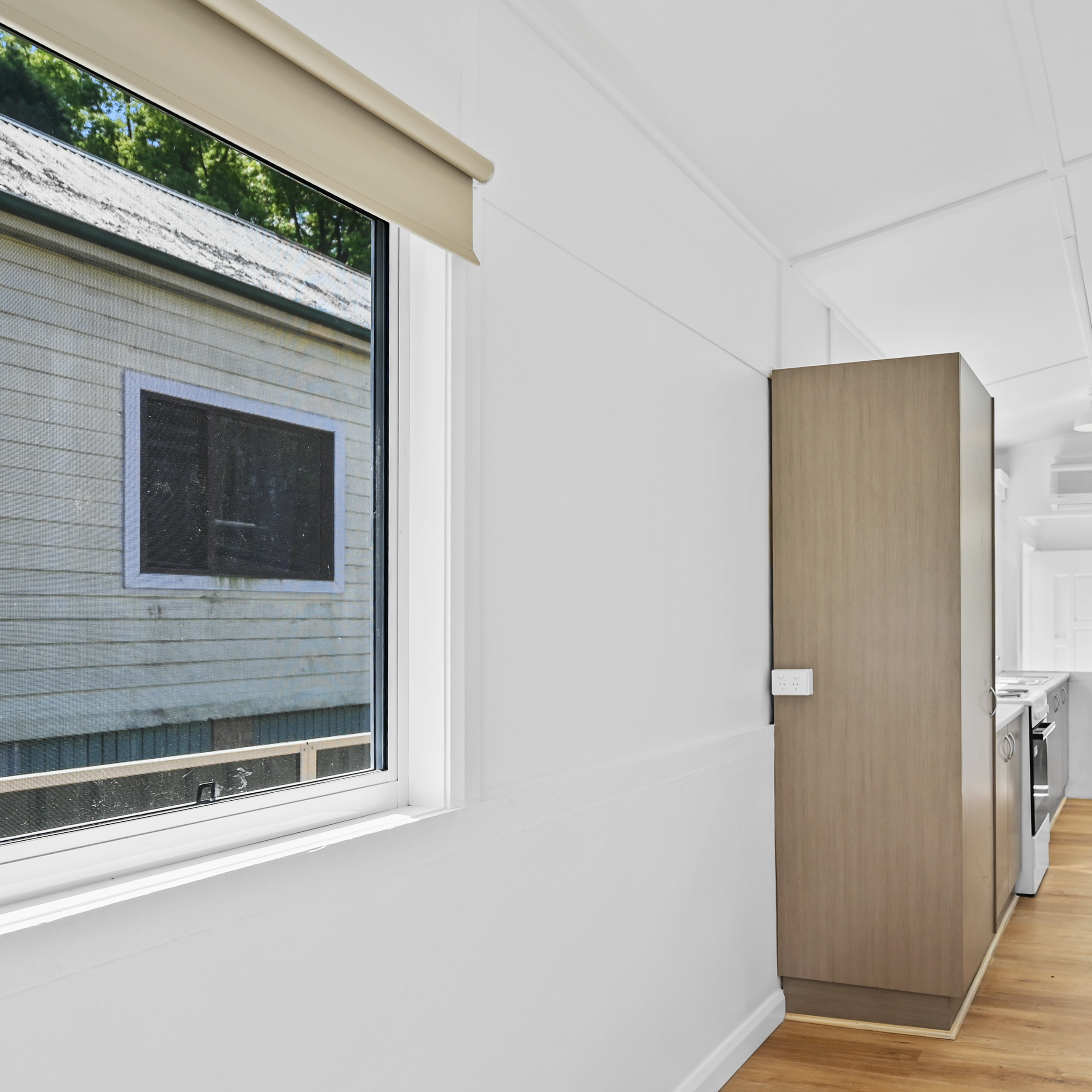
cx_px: 746
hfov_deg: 61.1
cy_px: 692
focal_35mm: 25
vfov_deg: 61.9
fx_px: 892
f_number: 4
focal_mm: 14
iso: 100
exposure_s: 1/50
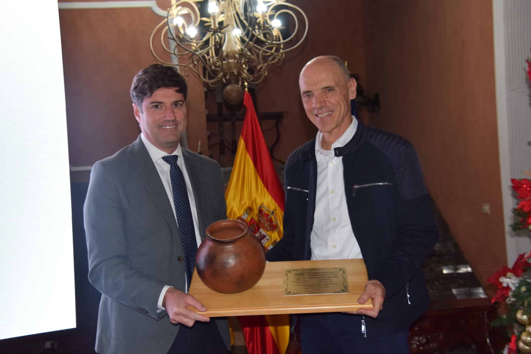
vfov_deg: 28.1
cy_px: 177
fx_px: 708
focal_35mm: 48
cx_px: 266
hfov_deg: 41.1
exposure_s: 1/80
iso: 800
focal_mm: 32
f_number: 4
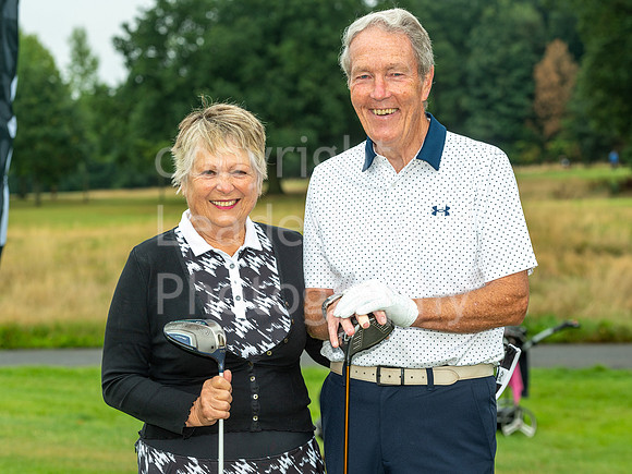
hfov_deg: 17.6
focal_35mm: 112
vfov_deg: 13.2
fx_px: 2046
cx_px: 320
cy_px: 232
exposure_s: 1/250
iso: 200
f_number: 7.1
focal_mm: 100
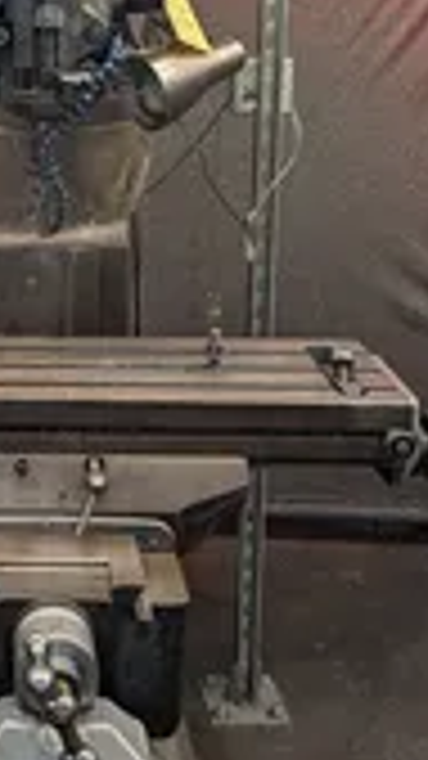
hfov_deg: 18.5
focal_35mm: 62
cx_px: -74
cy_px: 229
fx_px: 1252
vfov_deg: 33.4
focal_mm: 6.9
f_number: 1.68
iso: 253
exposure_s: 1/120
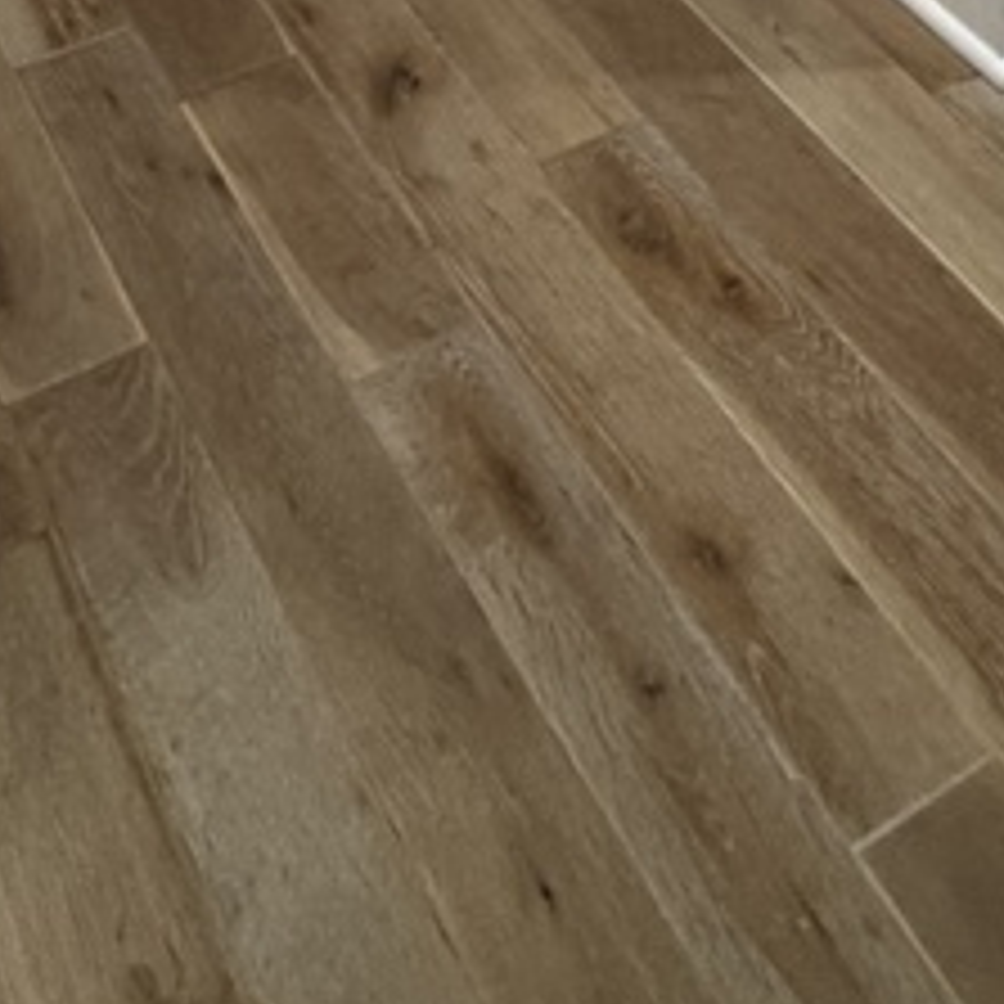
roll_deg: +0.1
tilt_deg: -3.1
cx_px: 171
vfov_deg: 15.8
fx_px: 1969
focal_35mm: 60
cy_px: -1328
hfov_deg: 27.9
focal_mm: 2.22
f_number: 2.2
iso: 250
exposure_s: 1/60
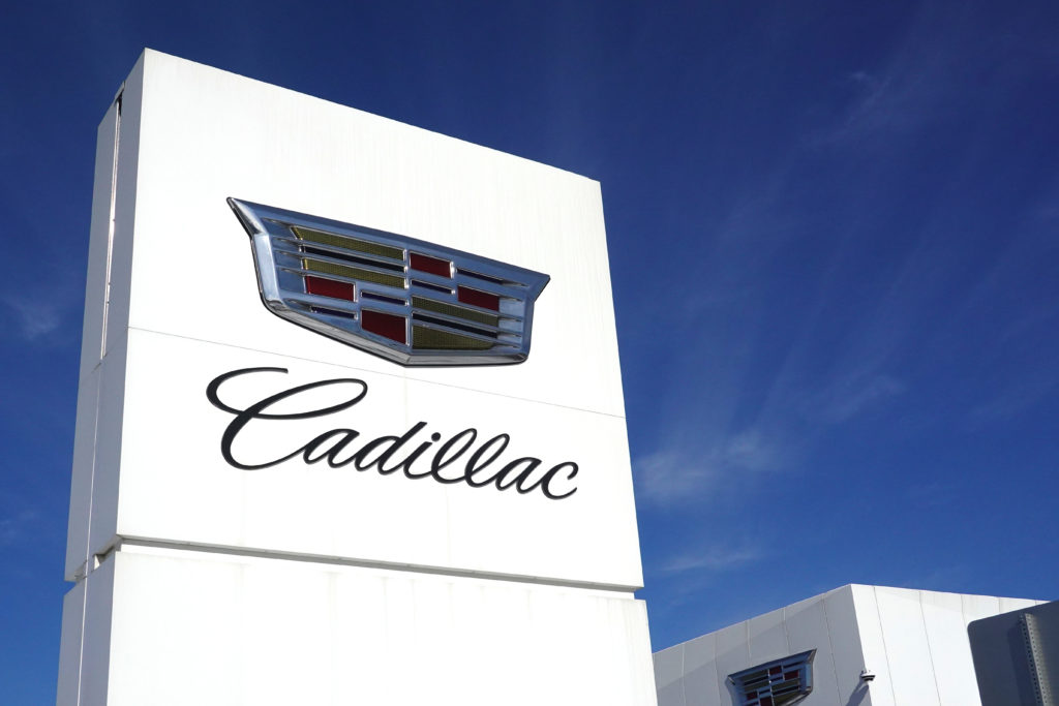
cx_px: 530
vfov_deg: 29.9
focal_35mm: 45
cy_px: 353
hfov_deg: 43.6
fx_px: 1324
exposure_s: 1/6400
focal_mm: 16.54
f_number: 7.1
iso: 400
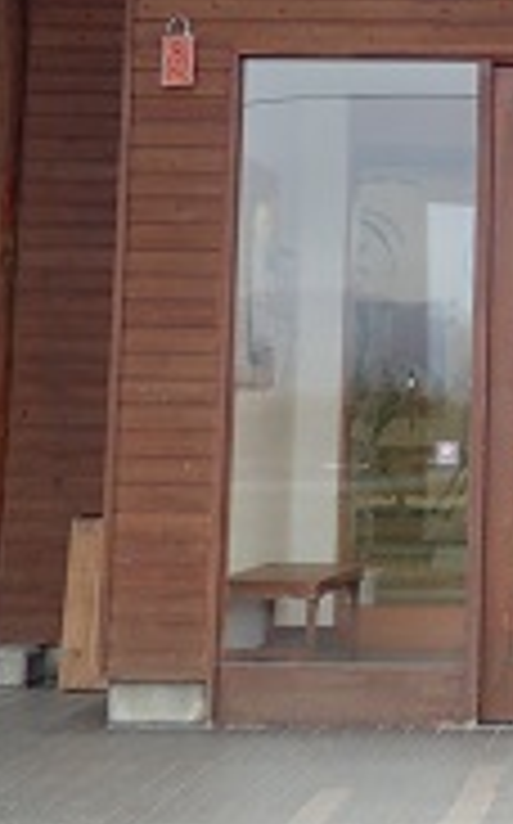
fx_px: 2399
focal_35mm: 107
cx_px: 745
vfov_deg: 19.1
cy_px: 68
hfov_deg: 11.7
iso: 200
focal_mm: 7.34
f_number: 2.8
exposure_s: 1/60
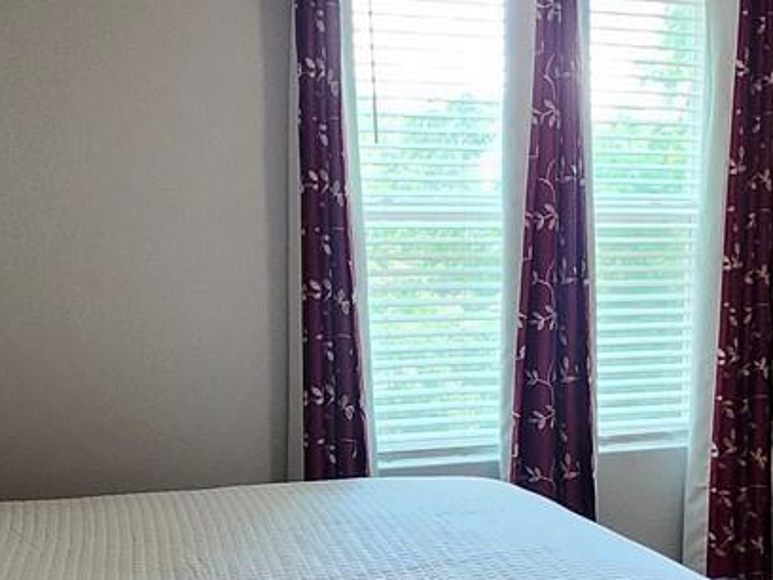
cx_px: 510
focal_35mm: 51
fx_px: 1139
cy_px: 466
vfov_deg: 28.0
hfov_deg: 37.1
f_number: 2.2
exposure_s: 1/60
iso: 320
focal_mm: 1.74
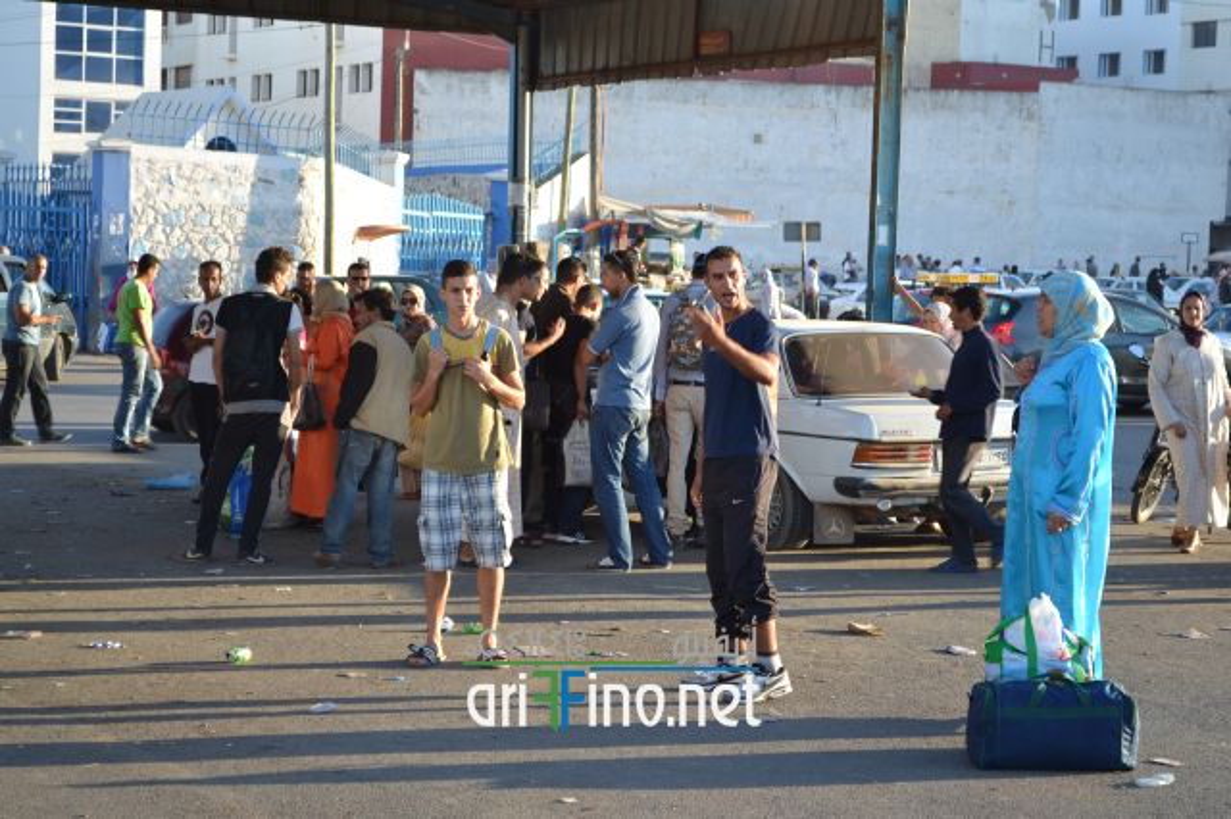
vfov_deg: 16.5
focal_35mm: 82
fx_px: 2819
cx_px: 616
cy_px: 410
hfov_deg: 24.6
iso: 110
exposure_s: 1/125
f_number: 5.6
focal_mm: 55
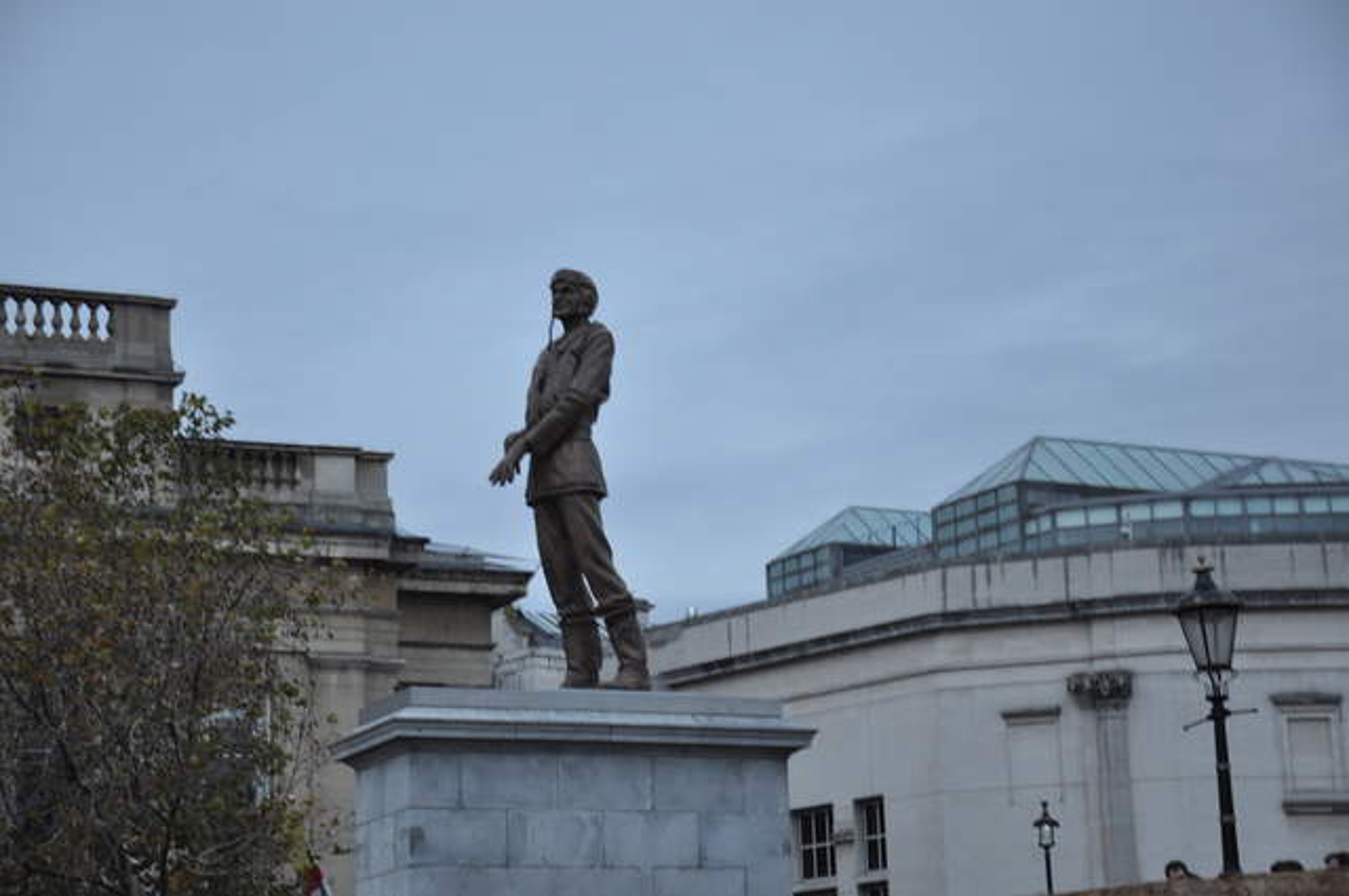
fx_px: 3480
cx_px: 674
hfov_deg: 21.9
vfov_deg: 14.7
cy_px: 448
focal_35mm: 93
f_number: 5.3
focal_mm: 62
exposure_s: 1/50
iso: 640
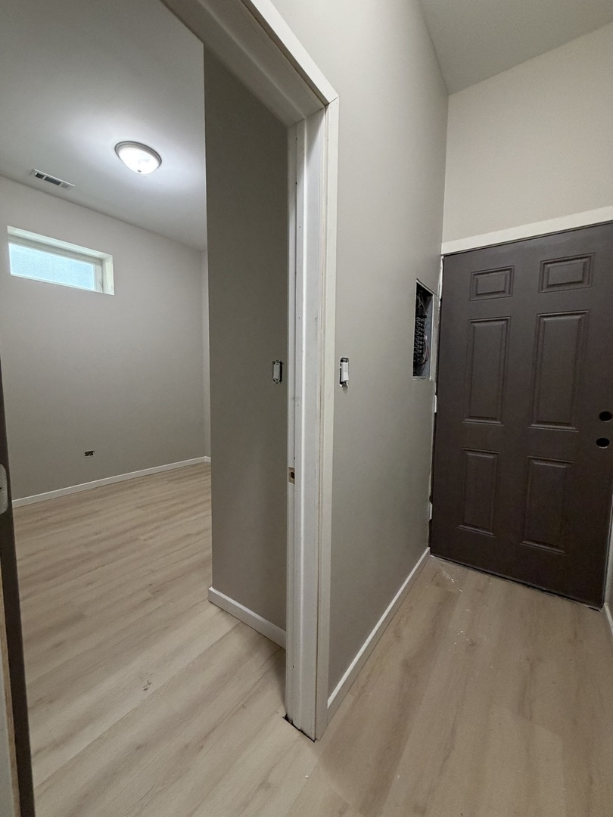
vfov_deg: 102.1
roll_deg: -0.8
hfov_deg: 85.7
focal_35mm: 14
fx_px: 331
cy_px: 408
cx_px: 306
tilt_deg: -5.4
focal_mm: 2.22
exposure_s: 1/60
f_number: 2.2
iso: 400
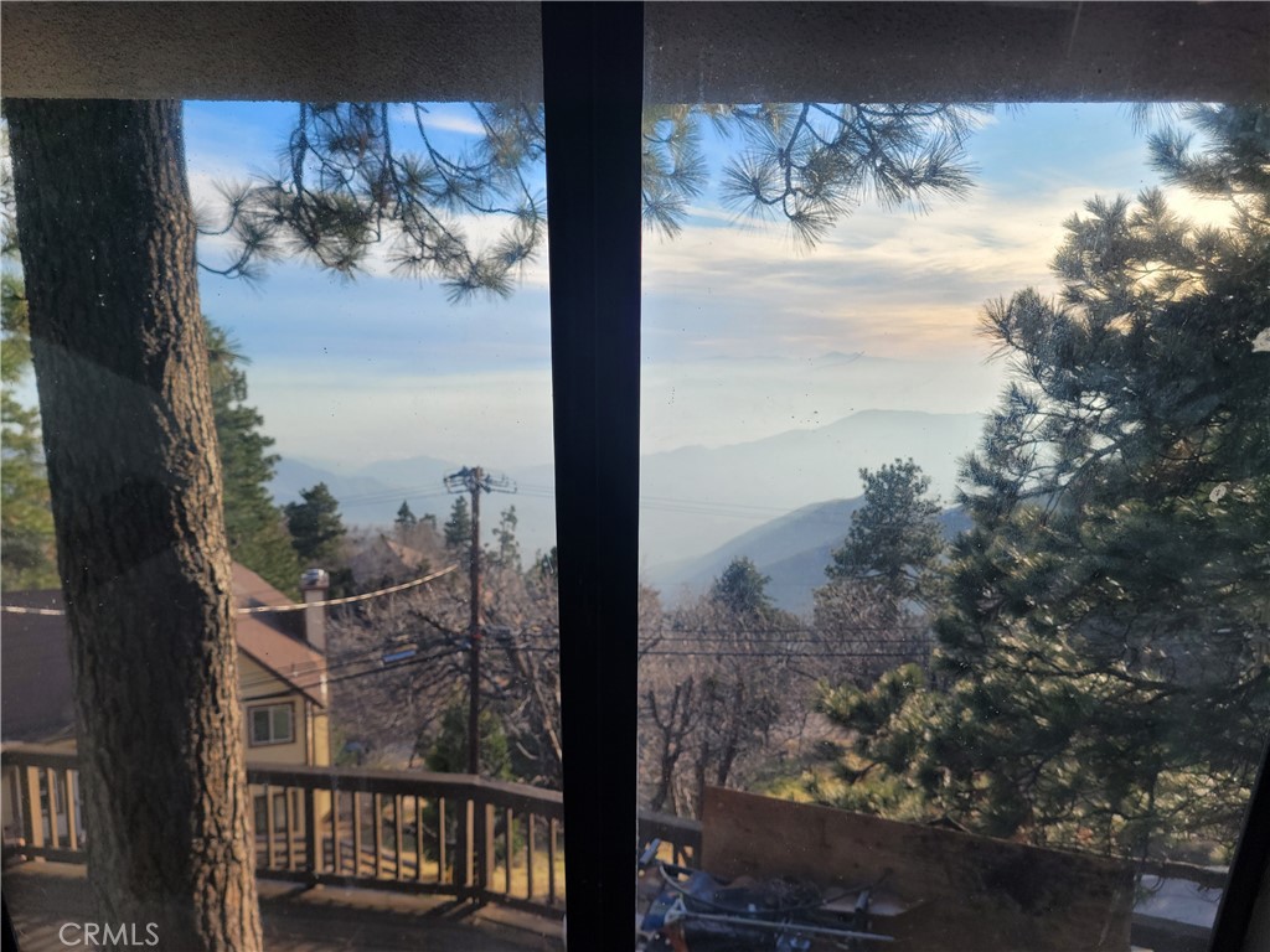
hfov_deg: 67.3
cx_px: 635
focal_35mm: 26
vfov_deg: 53.1
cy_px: 476
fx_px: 954
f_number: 1.8
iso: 40
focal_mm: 5.4
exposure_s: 1/873
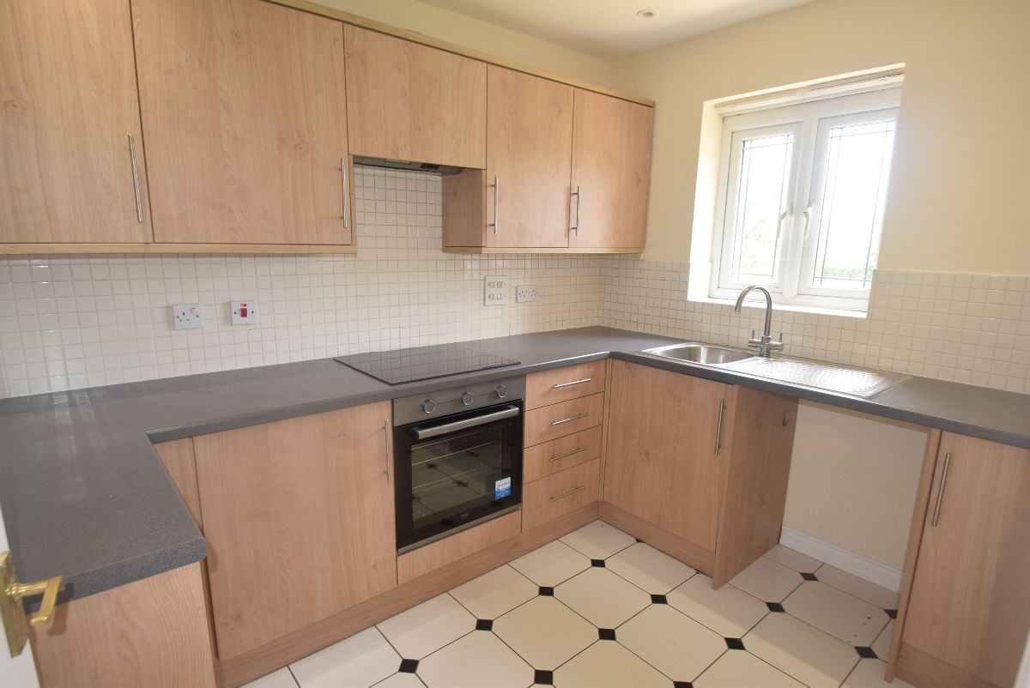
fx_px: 515
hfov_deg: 90.0
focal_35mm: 18
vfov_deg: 67.5
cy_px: 344
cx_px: 515
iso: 800
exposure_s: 1/100
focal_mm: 12
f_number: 5
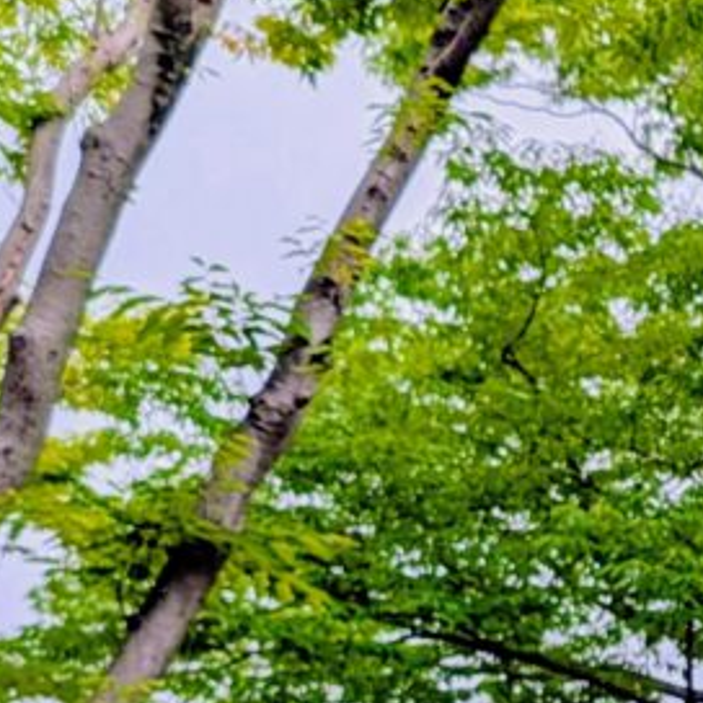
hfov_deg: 15.9
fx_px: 2298
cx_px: 1057
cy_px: 773
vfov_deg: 16.9
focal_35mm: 100
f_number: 1.68
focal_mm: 6.9
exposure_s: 1/262
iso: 19
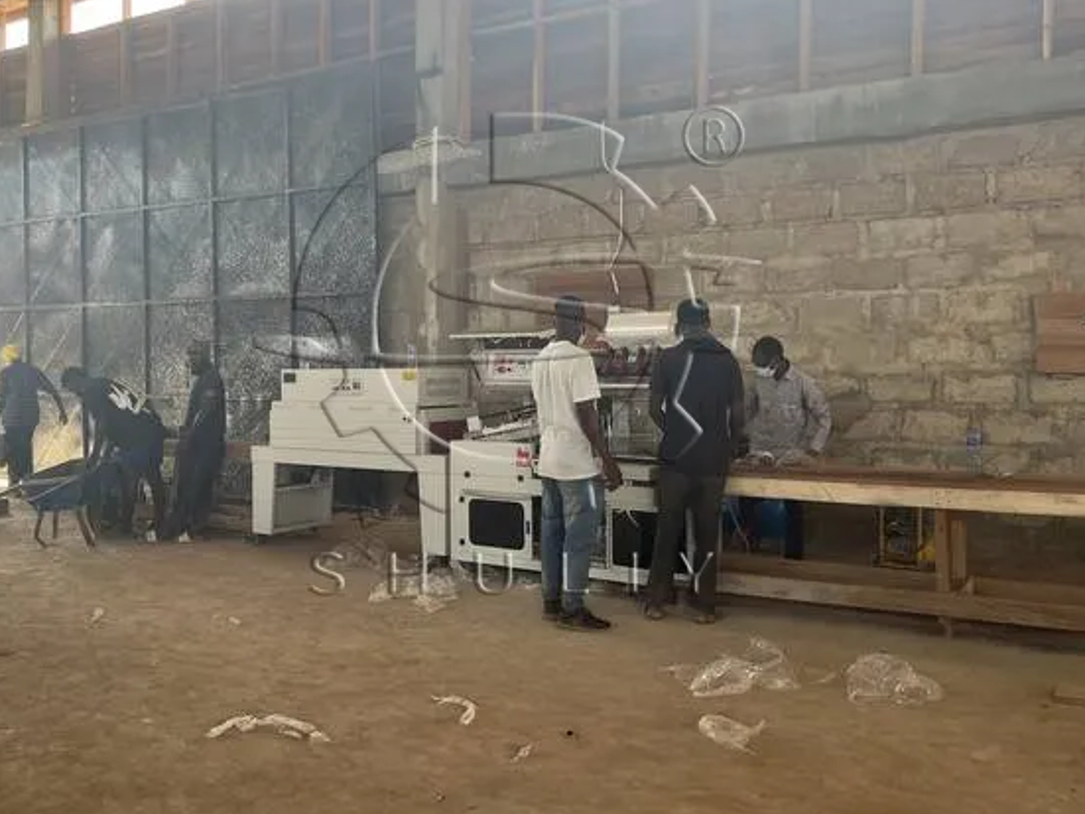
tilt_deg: -1.5
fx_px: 1065
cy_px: 343
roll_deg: -1.1
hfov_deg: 53.9
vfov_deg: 41.7
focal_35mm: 34
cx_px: 510
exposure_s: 1/150
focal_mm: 5.1
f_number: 1.6
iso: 64
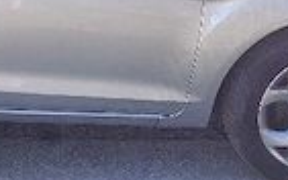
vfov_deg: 12.1
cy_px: 49
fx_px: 847
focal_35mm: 108
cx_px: -4
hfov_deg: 18.7
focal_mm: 5.23
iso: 40
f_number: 1.8
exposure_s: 1/333
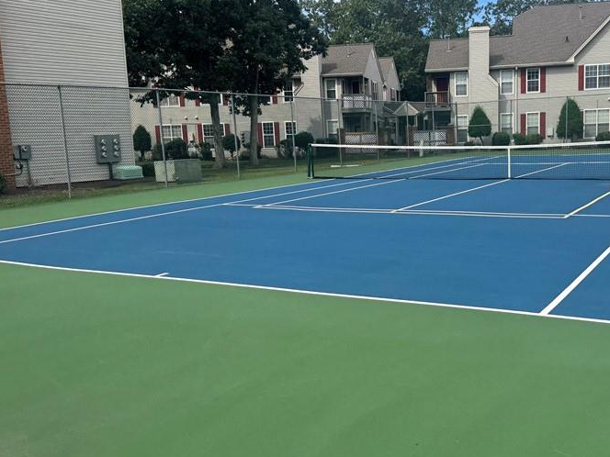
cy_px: 218
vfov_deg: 38.7
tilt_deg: -7.7
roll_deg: +1.9
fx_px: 652
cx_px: 395
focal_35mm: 37
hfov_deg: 49.5
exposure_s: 1/3096
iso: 80
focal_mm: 6.76
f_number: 1.78
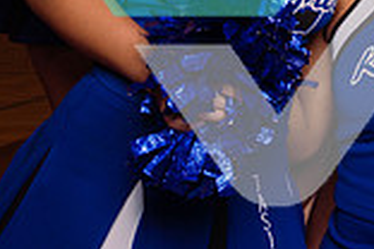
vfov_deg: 13.6
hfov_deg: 17.9
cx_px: 688
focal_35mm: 89
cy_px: -212
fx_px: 925
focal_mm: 24
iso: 250
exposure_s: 1/250
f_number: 8
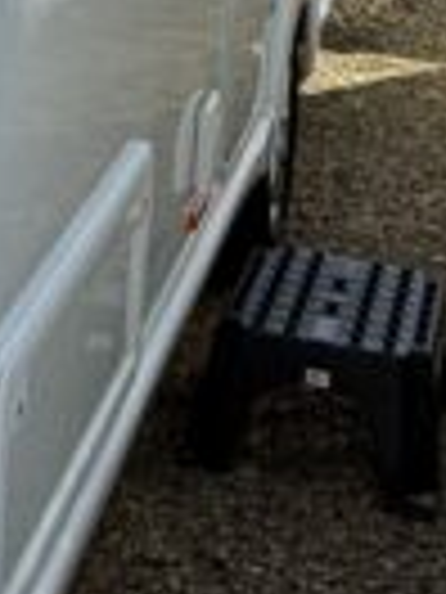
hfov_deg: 12.8
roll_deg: +0.0
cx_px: -234
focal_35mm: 109
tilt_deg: -13.2
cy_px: 18
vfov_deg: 17.7
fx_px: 1873
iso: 25
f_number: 2.2
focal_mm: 2.22
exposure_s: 1/770
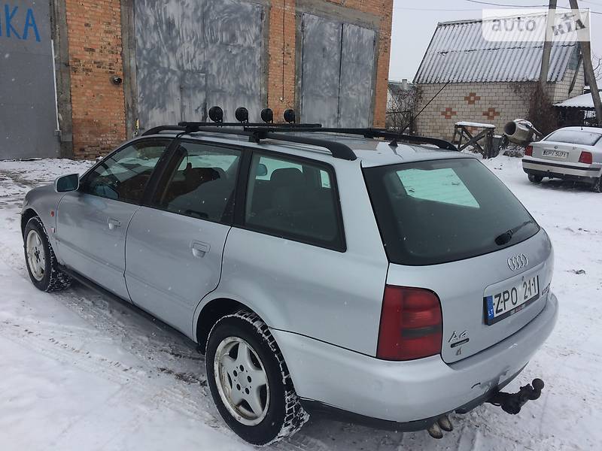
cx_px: 301
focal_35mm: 29
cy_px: 226
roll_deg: -1.1
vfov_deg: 48.2
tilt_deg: -12.9
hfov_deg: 61.7
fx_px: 504
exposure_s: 1/684
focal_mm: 4.2
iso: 32
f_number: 2.2
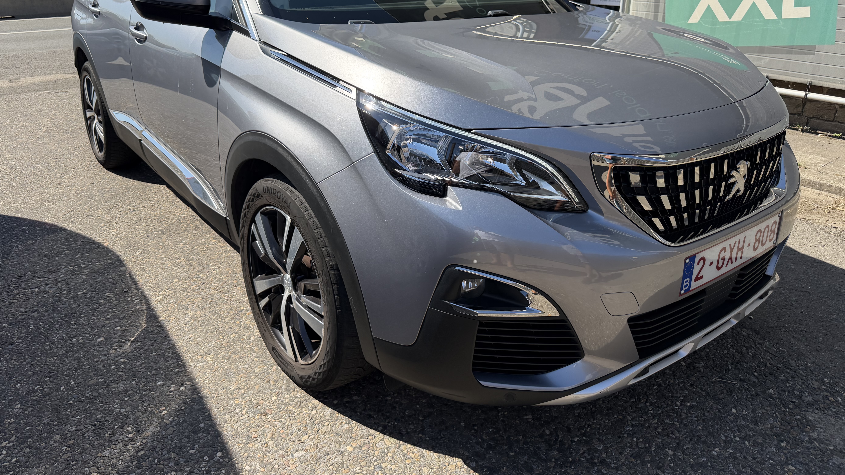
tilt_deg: -19.7
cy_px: 166
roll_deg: +1.2
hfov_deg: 69.9
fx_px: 605
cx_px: 426
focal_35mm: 27
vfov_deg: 42.4
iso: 125
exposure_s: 1/4167
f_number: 1.78
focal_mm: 6.76
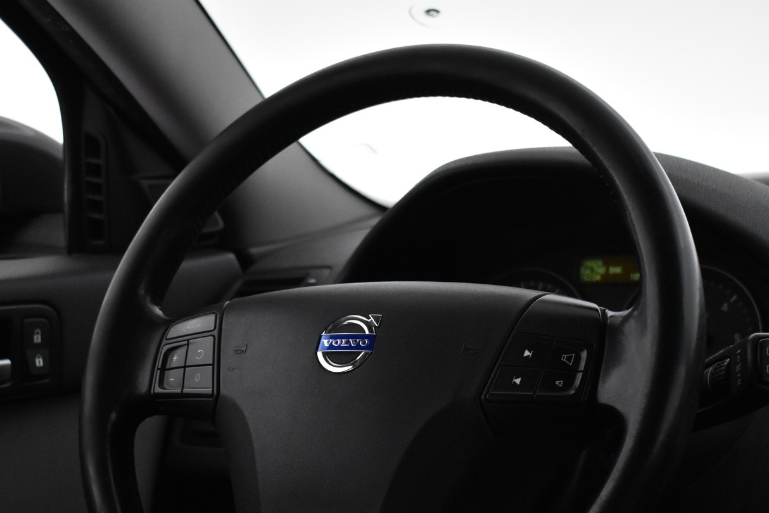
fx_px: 1453
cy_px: 330
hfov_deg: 29.6
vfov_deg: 20.0
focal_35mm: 68
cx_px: 402
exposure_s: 1/80
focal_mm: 34
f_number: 4.5
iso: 3200
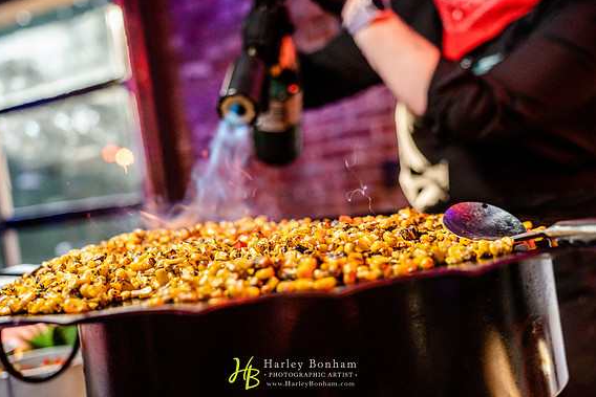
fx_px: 795
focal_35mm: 48
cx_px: 294
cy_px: 198
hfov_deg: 41.1
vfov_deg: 28.1
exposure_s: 1/250
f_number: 4
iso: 1600
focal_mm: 47
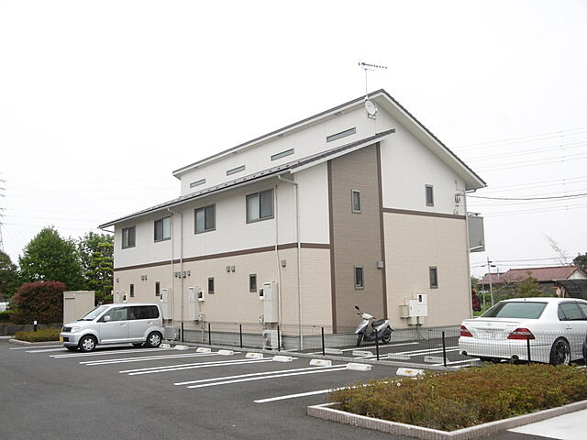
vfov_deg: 37.7
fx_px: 644
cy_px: 220
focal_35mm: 38
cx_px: 294
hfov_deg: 49.0
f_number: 3.7
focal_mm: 6.8
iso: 100
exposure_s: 1/500
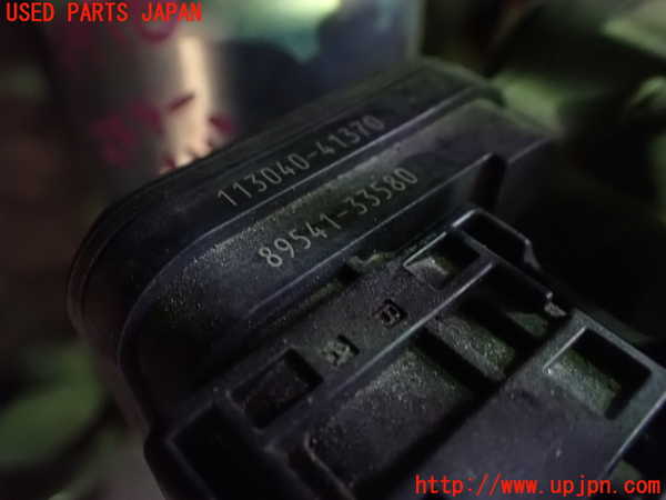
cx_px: 333
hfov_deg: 60.0
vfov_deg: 46.8
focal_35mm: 30
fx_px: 577
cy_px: 250
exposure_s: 1/13
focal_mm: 5.4
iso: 1600
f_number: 2.3
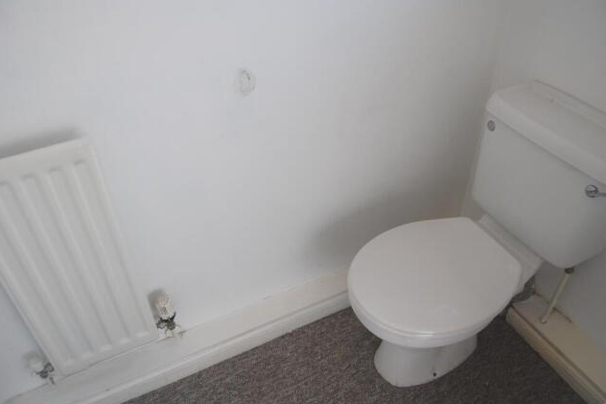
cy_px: 201
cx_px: 296
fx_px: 471
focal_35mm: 28
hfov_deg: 65.5
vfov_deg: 46.4
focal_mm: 18
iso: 400
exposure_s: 1/80
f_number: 4.5
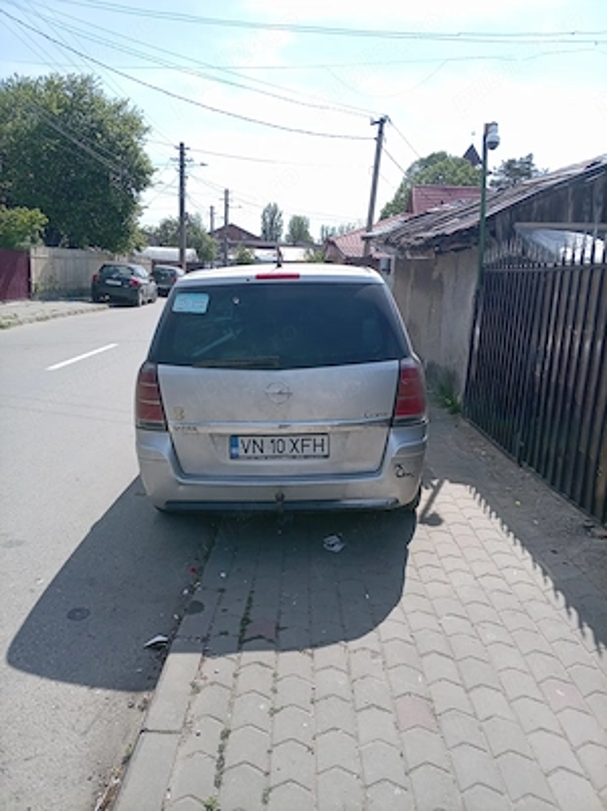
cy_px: 406
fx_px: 585
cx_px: 304
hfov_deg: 54.8
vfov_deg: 69.4
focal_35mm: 25
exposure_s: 1/1613
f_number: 1.8
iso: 100
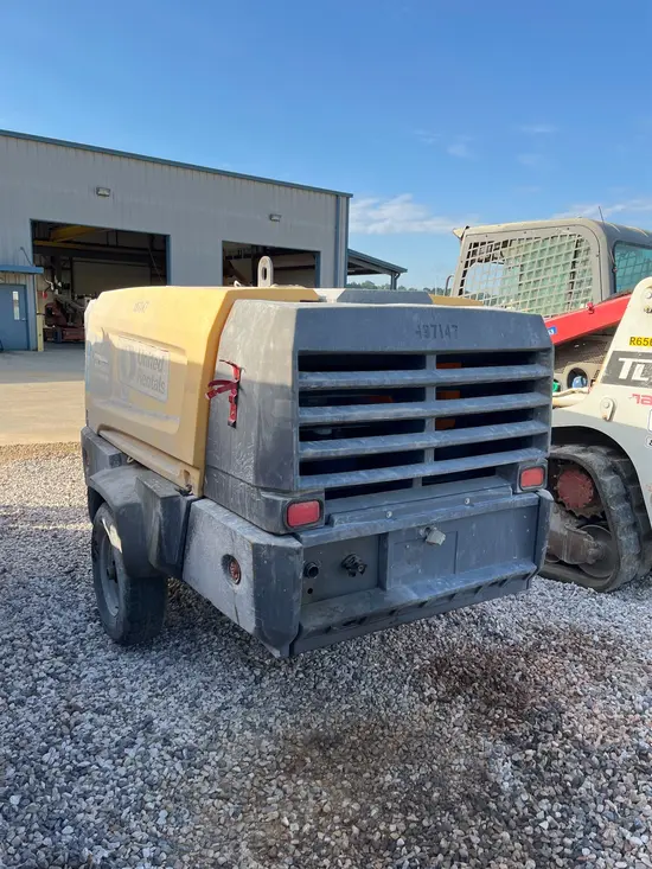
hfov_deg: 53.1
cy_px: 434
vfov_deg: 67.3
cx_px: 326
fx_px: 653
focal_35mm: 26
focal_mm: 5.1
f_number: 1.6
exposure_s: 1/1325
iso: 50
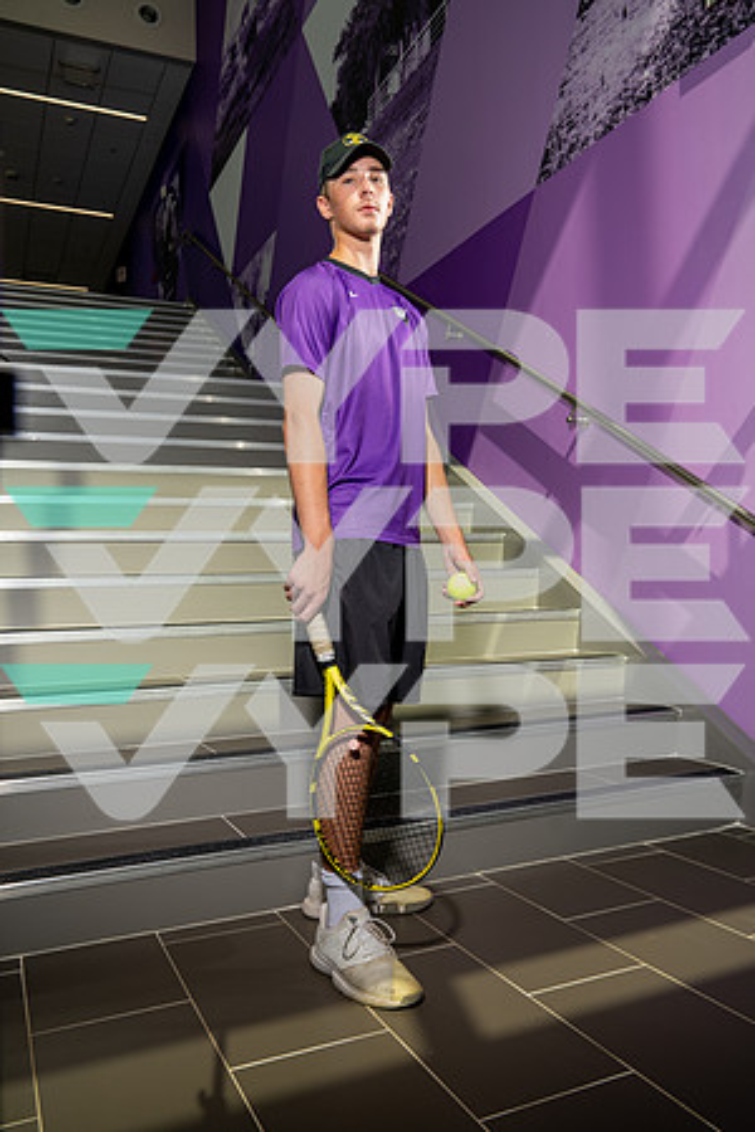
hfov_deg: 46.4
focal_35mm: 28
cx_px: 378
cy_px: 566
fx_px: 881
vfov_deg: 65.5
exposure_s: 1/250
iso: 320
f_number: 6.3
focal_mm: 28
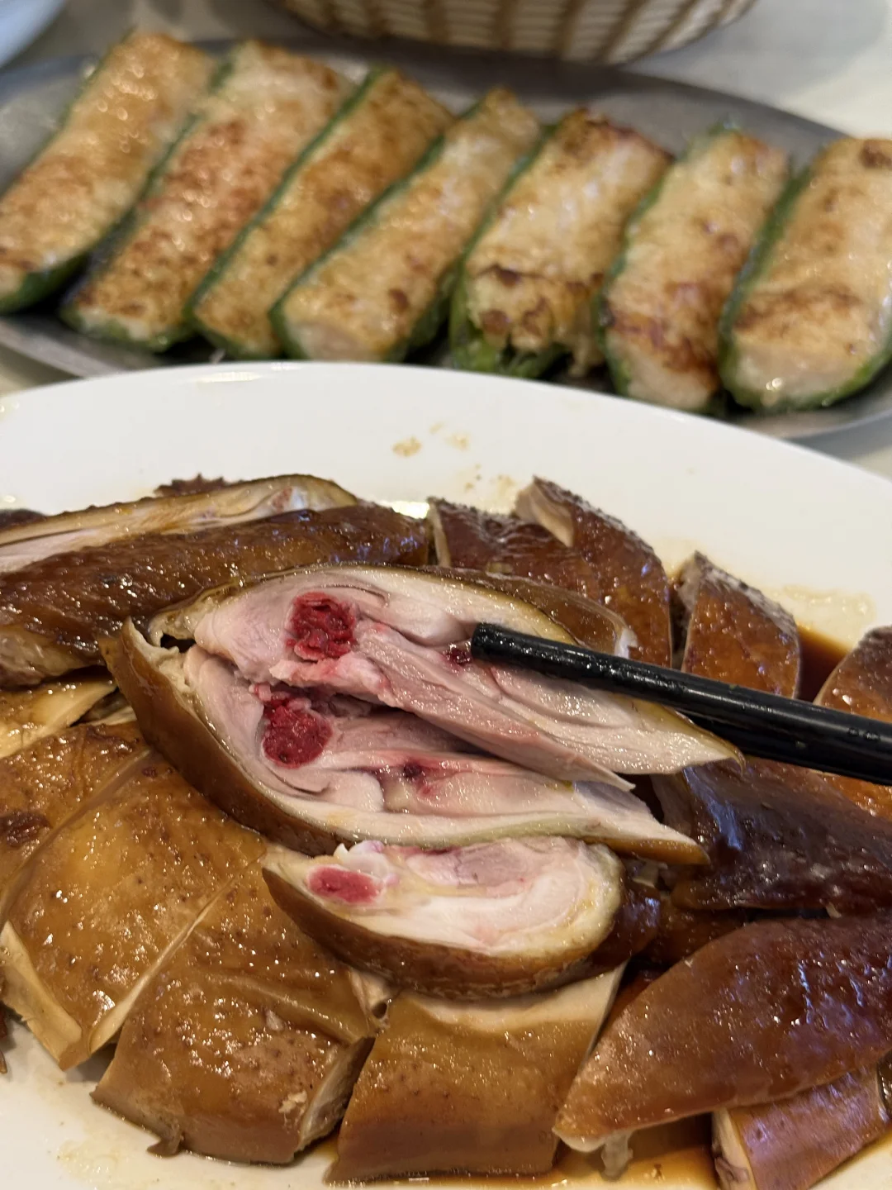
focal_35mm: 48
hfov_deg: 30.3
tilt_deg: -46.0
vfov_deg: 39.7
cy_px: 595
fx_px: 1649
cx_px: 446
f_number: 1.78
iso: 125
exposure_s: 1/50
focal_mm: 6.76
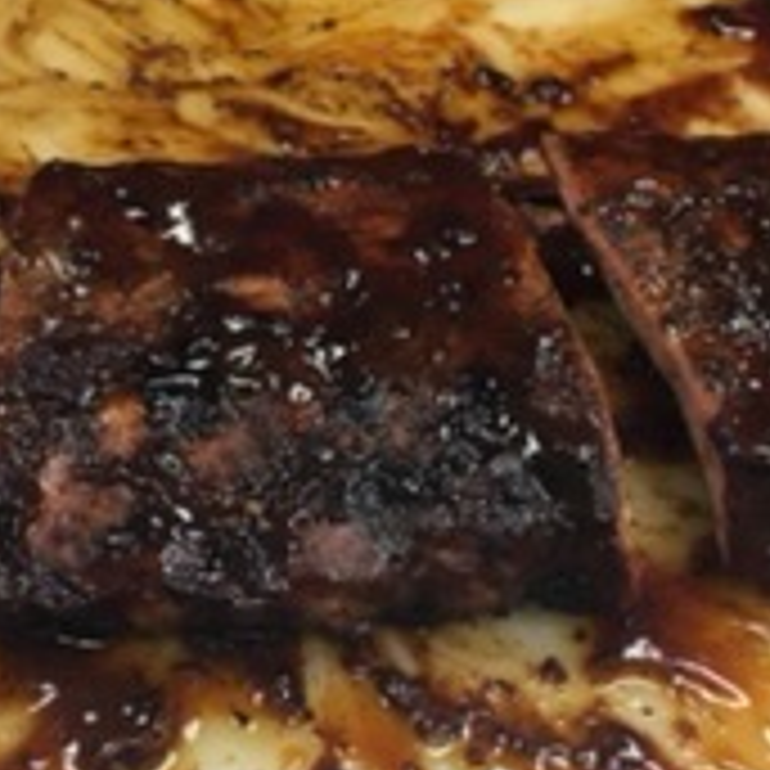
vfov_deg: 24.0
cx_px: 306
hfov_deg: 23.9
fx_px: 1812
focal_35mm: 72
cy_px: 338
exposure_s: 1/30
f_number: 2.2
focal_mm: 4.15
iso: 64
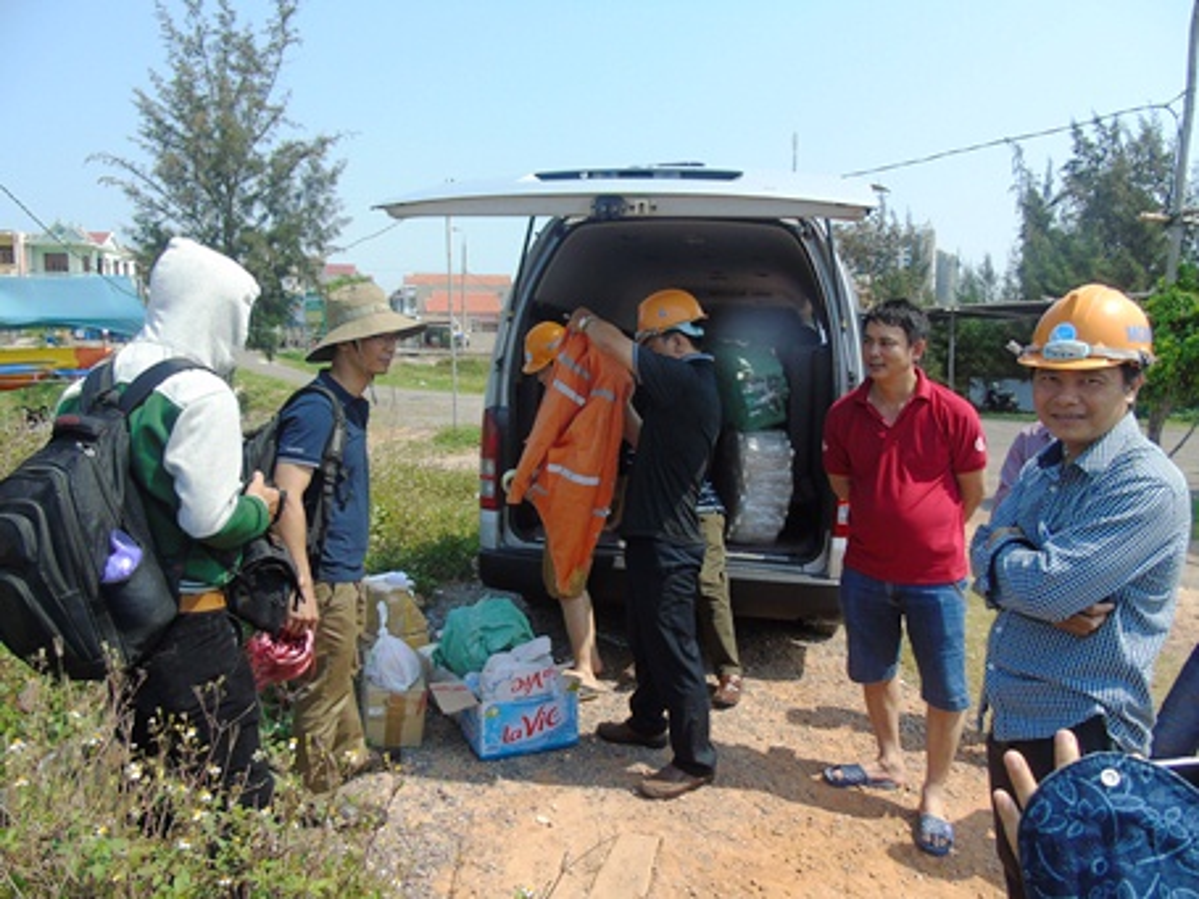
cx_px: 600
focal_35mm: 25
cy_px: 450
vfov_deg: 54.9
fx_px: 866
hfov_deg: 69.4
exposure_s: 1/500
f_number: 3.4
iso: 80
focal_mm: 4.4
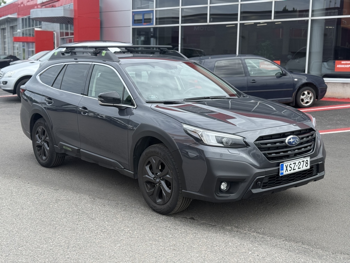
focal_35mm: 48
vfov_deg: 30.3
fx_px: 485
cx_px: 175
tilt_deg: -7.5
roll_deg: -1.0
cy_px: 132
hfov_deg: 39.7
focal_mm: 6.76
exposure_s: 1/2146
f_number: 1.78
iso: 100
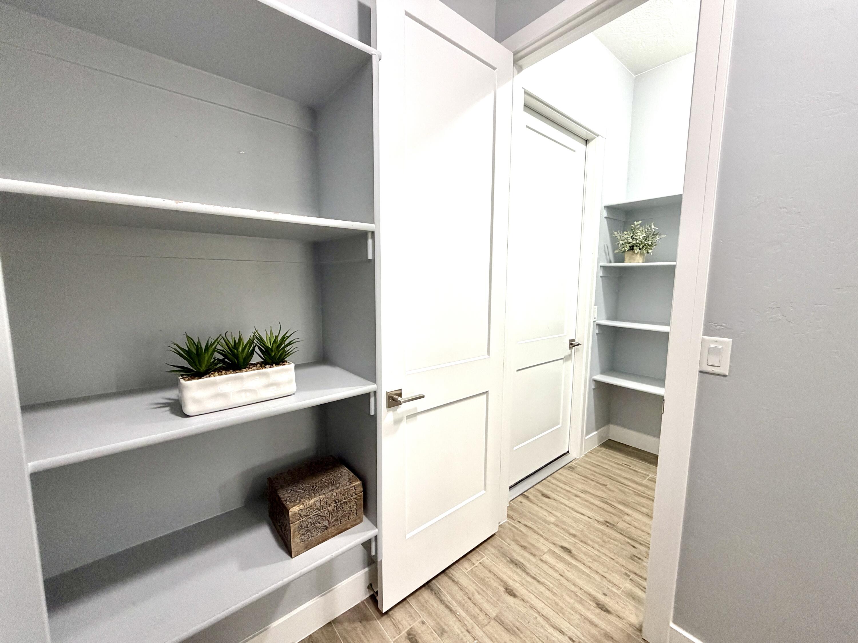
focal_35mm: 14
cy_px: 322
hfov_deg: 102.1
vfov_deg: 85.7
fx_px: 347
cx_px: 429
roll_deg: +0.2
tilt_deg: -7.3
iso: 320
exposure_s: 1/60
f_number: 2.2
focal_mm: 2.22
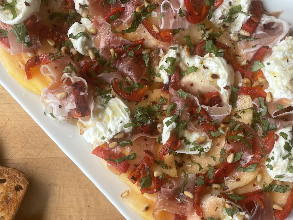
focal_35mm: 41
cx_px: 139
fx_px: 347
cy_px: 144
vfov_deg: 34.9
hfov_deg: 45.8
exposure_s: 1/525
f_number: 1.6
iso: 32
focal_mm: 4.2
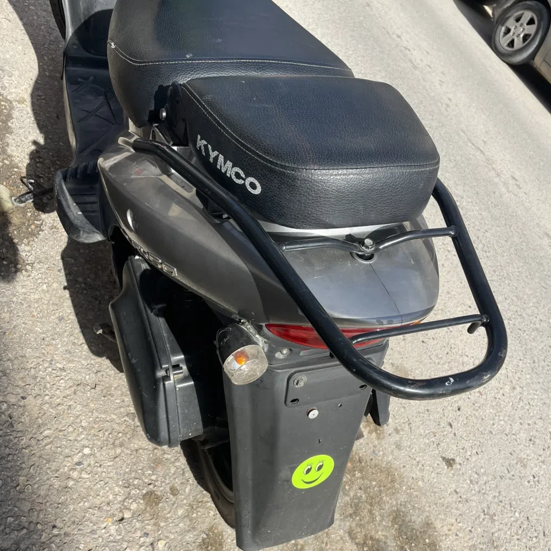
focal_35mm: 31
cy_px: 289
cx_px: 273
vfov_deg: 52.5
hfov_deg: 52.5
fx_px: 558
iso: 32
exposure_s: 1/2020
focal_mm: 4.2
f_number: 1.6
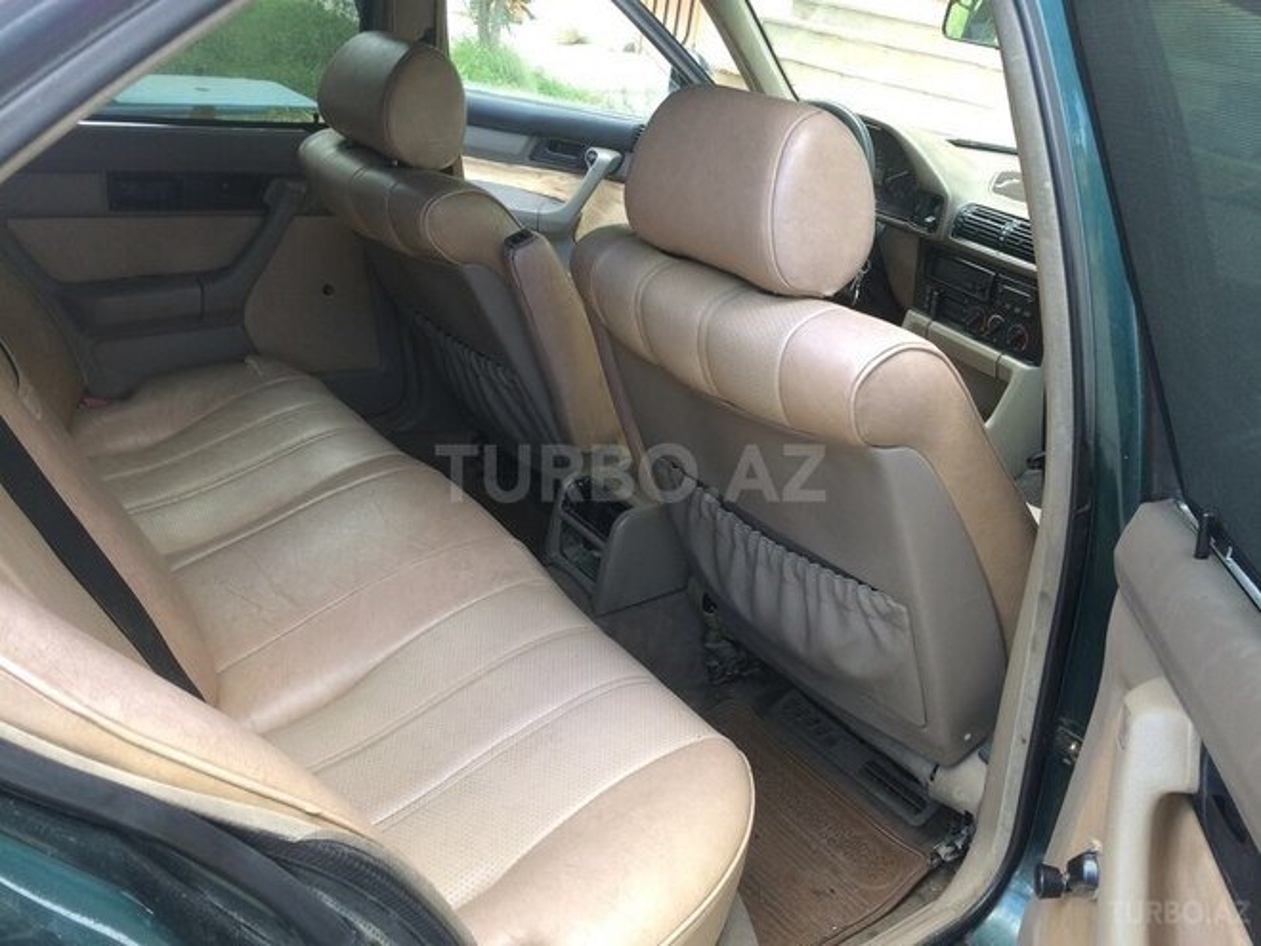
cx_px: 630
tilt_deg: -28.0
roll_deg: -8.4
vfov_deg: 48.2
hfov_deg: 61.7
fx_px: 1056
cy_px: 473
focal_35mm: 29
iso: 32
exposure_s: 1/50
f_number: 2.2
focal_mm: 4.15
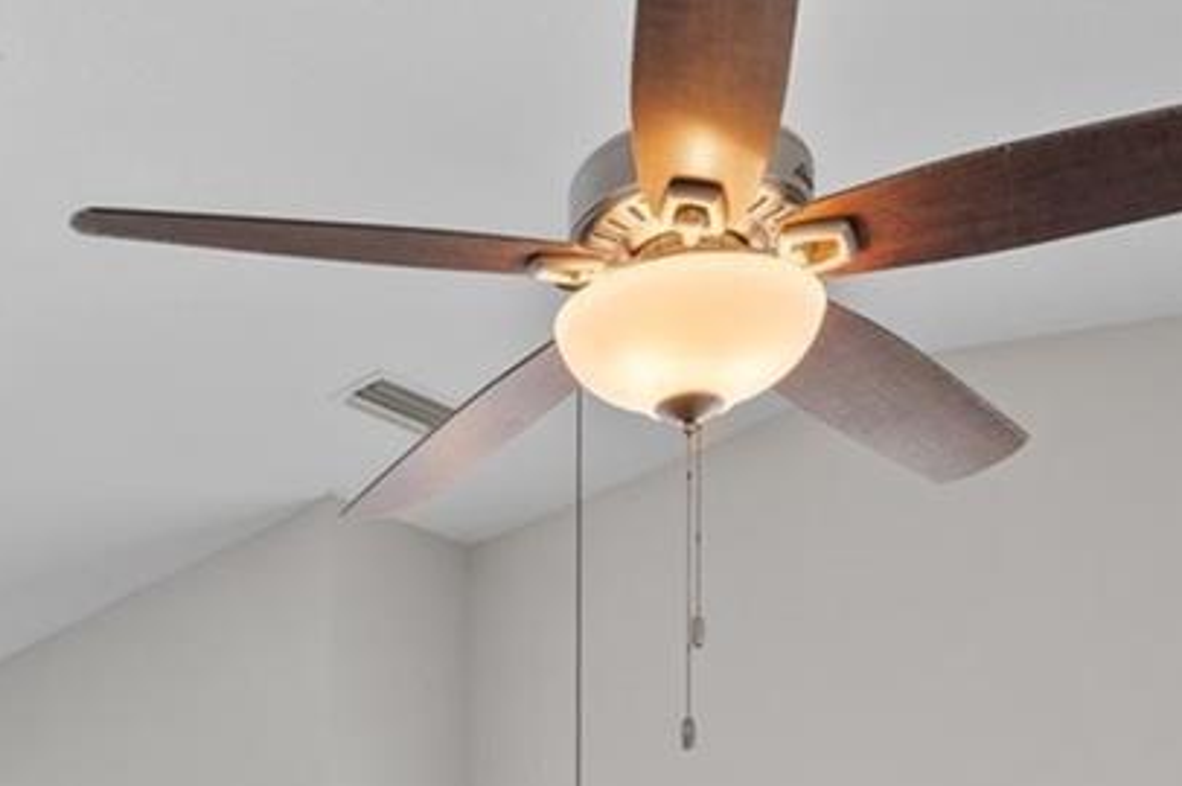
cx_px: 221
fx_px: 2198
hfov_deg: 29.4
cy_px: 1450
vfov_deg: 16.6
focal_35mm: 67
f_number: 9
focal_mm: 17
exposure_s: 1/2
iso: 320
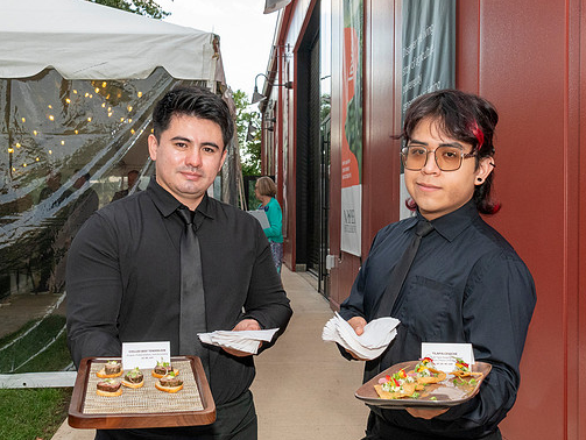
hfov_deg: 45.7
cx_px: 298
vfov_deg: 35.2
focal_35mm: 41
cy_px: 222
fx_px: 695
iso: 1600
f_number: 10
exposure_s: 1/200
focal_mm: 25
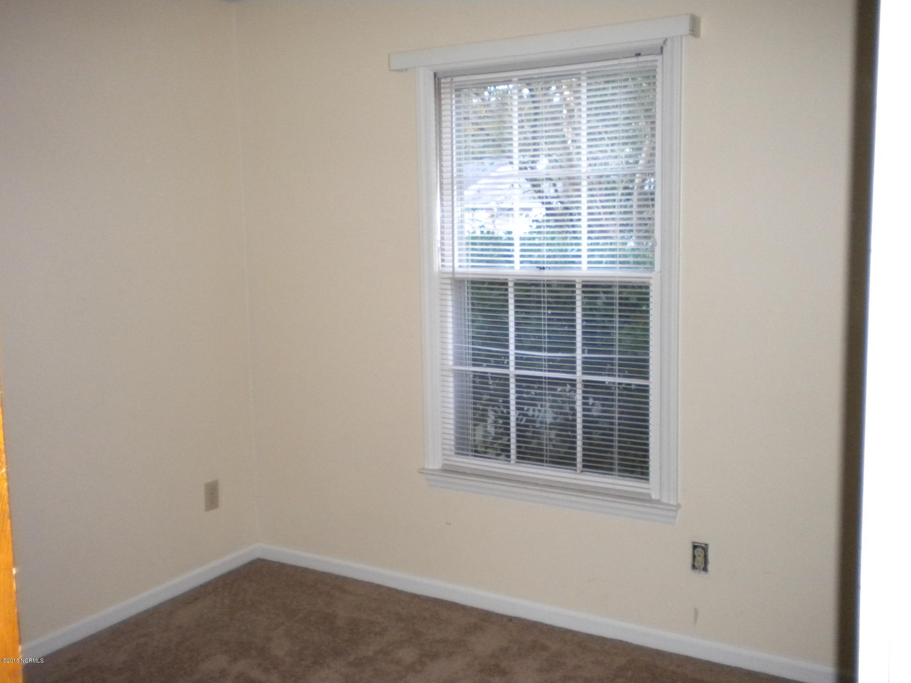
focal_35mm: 35
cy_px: 342
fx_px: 921
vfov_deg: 40.7
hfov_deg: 52.6
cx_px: 456
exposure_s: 1/30
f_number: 3.1
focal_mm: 6.3
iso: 400
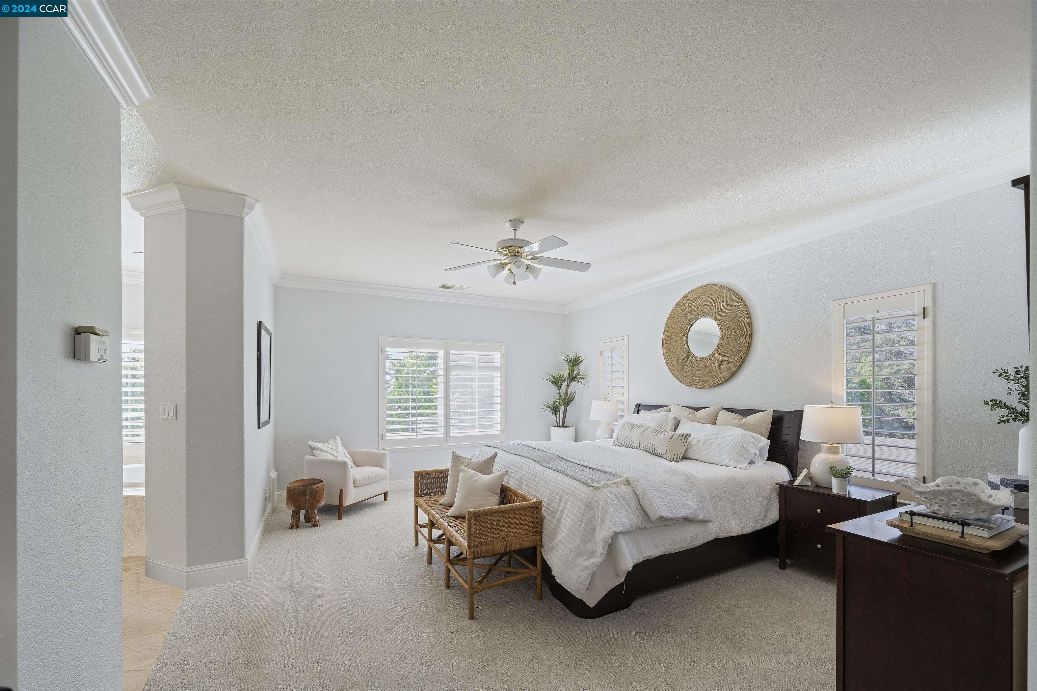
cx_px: 518
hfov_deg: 104.3
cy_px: 346
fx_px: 403
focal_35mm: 14
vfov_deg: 81.2
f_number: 8
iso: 100
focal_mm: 14
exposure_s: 1/10
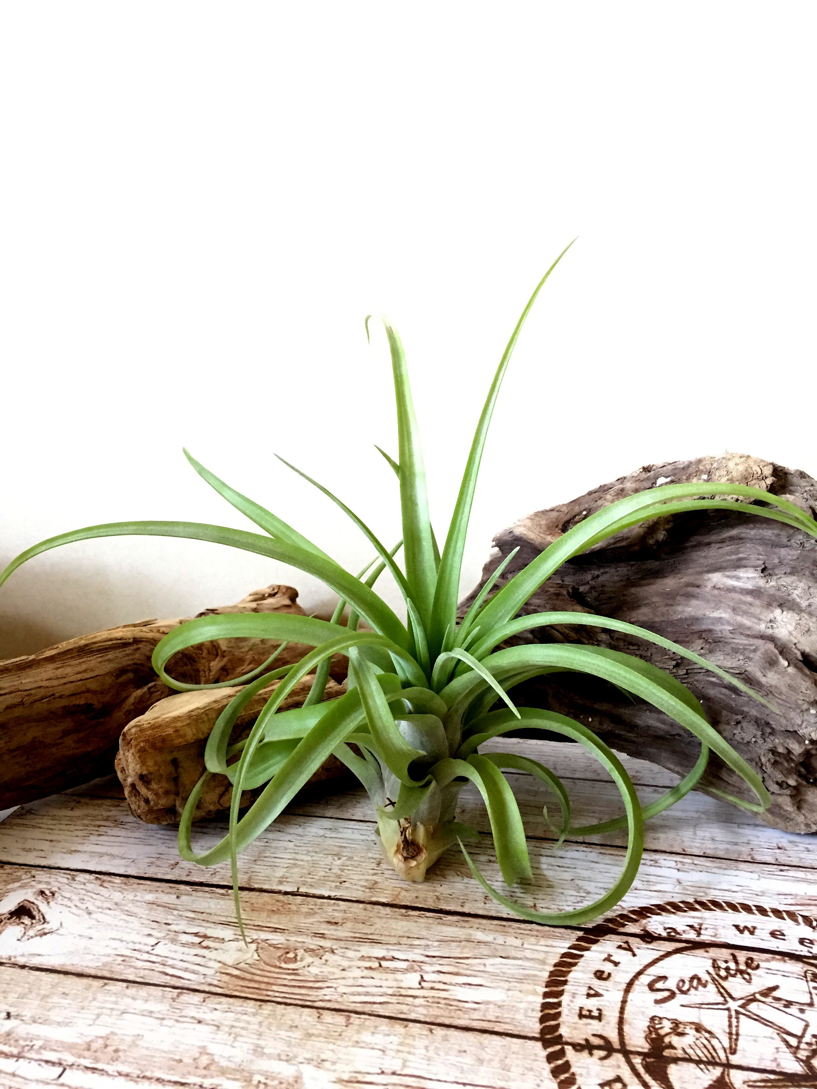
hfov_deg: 48.2
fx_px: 913
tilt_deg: -13.8
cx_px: 408
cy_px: 544
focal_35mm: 29
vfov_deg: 61.7
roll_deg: +0.3
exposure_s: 1/30
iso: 250
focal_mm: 4.15
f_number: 2.2
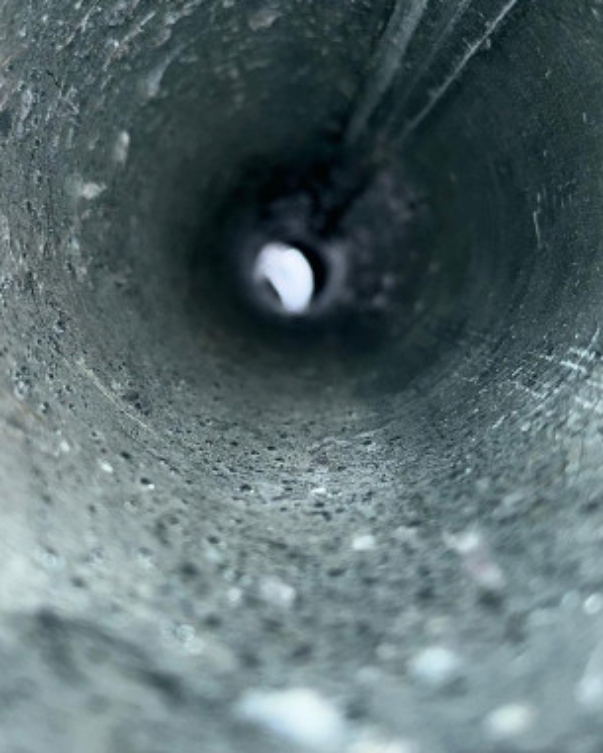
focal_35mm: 36
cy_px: 322
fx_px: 803
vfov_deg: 50.1
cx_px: 296
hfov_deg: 41.2
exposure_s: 1/2105
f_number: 1.8
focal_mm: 4.2
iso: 32
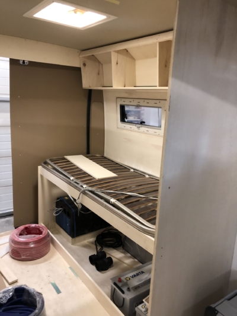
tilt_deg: -10.2
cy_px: 158
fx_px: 256
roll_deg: -2.0
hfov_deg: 49.8
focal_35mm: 28
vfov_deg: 63.4
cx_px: 118
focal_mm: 4
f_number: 1.8
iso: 64
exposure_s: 1/17
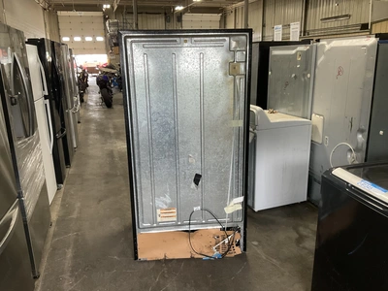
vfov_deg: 48.2
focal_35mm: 29
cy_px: 146
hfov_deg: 61.7
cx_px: 194
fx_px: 325
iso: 160
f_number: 1.8
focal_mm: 3
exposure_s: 1/60
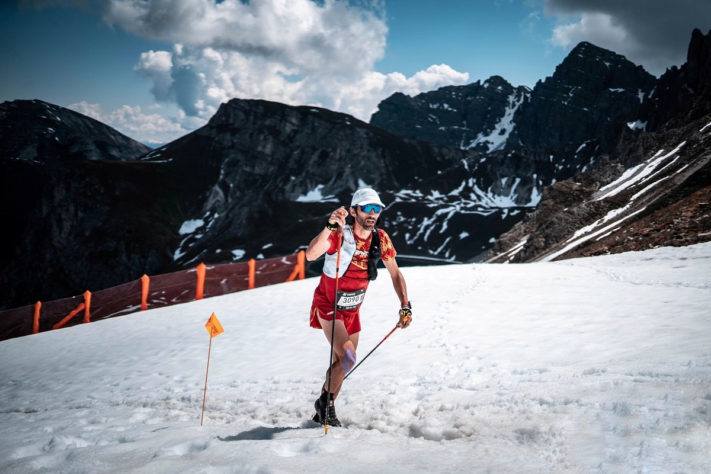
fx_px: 691
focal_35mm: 35
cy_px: 237
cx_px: 356
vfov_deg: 37.9
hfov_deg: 54.4
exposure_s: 1/8000
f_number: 1.4
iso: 125
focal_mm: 35
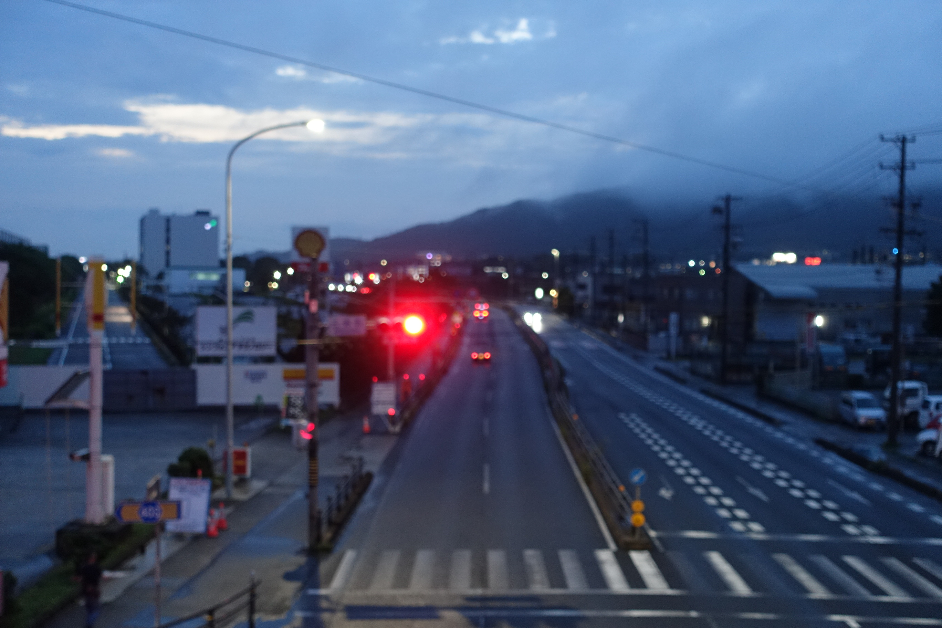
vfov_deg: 28.1
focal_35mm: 48
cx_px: 471
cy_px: 314
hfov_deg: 41.1
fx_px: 1256
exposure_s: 1/13
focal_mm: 17.49
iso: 800
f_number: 2.8
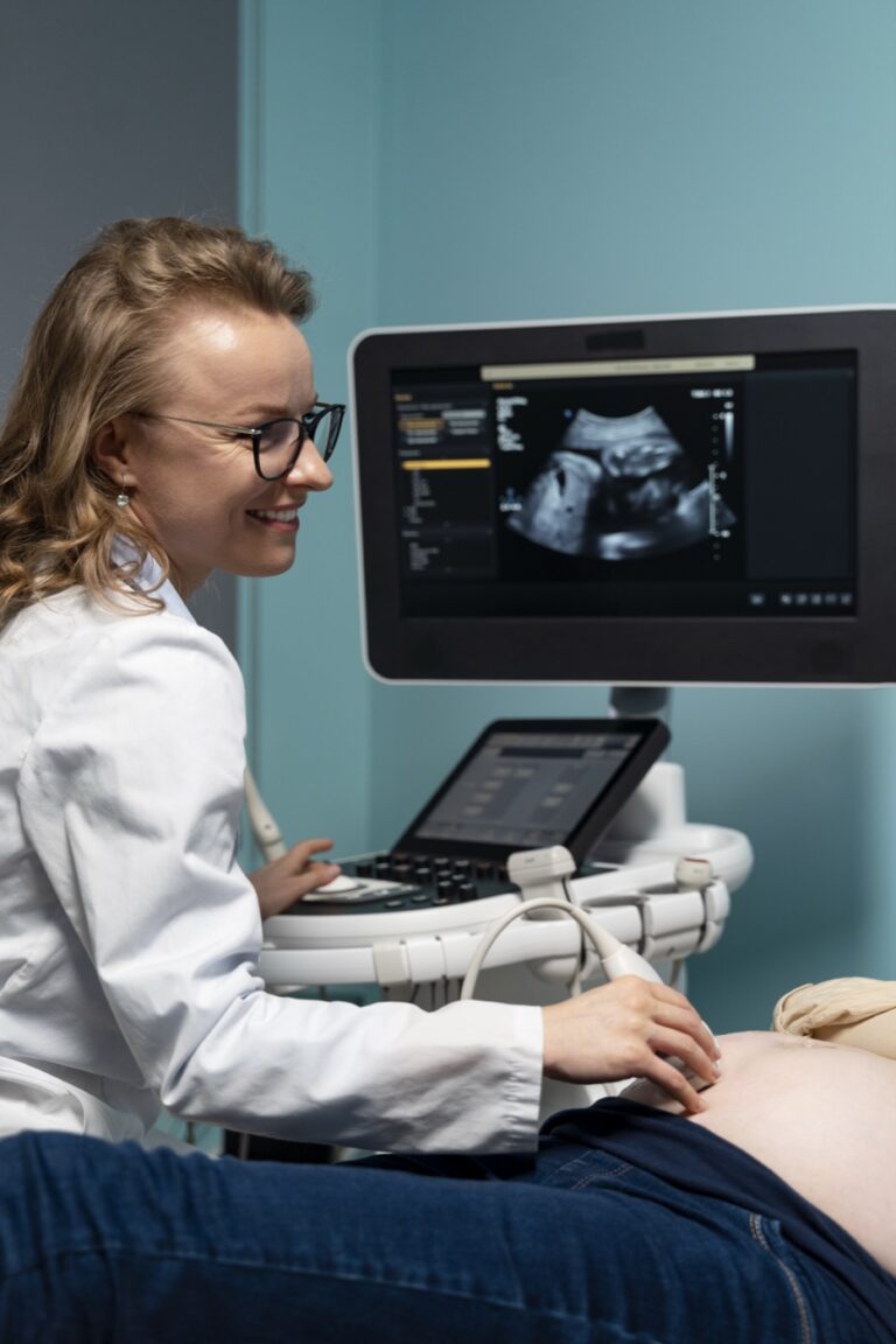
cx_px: 448
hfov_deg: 28.6
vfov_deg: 41.9
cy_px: 672
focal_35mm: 47
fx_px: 1755
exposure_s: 1/100
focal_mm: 47
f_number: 3.5
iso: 640
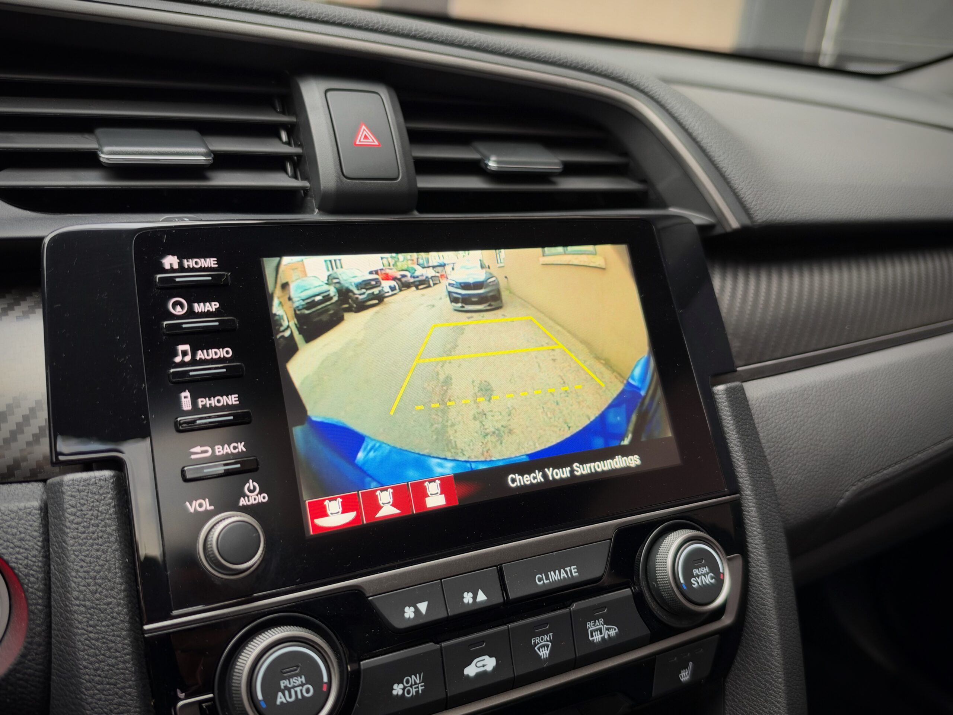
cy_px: 358
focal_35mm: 30
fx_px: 826
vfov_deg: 46.8
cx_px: 476
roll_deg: -7.0
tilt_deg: -19.8
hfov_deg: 60.0
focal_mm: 6.93
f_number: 1.48
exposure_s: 1/60
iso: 160
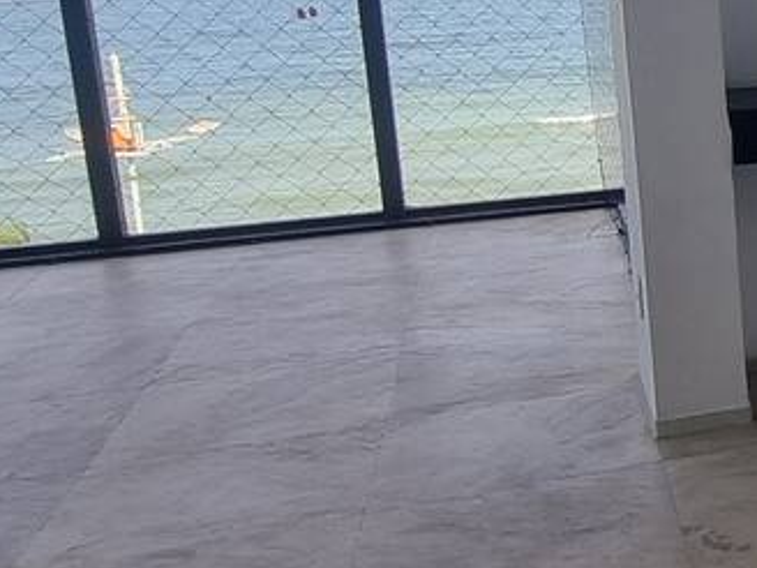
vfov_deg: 25.3
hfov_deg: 24.5
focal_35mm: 57
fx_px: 1247
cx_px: 1193
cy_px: 134
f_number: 2.2
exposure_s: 1/275
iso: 50
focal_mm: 2.2
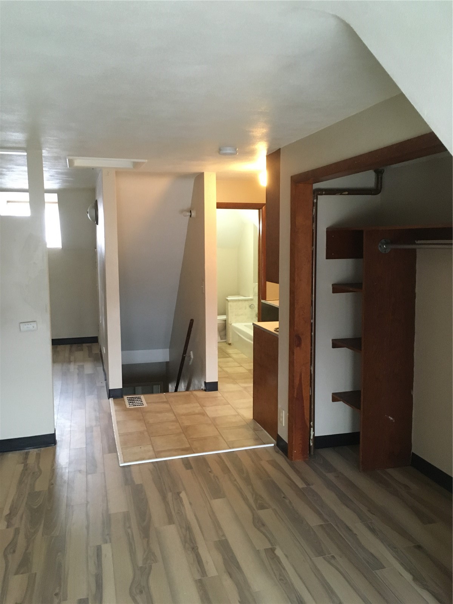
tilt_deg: -10.9
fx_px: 506
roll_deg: -1.2
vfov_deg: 61.7
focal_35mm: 29
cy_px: 302
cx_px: 226
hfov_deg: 48.2
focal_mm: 4.15
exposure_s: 1/20
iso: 200
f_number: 2.2
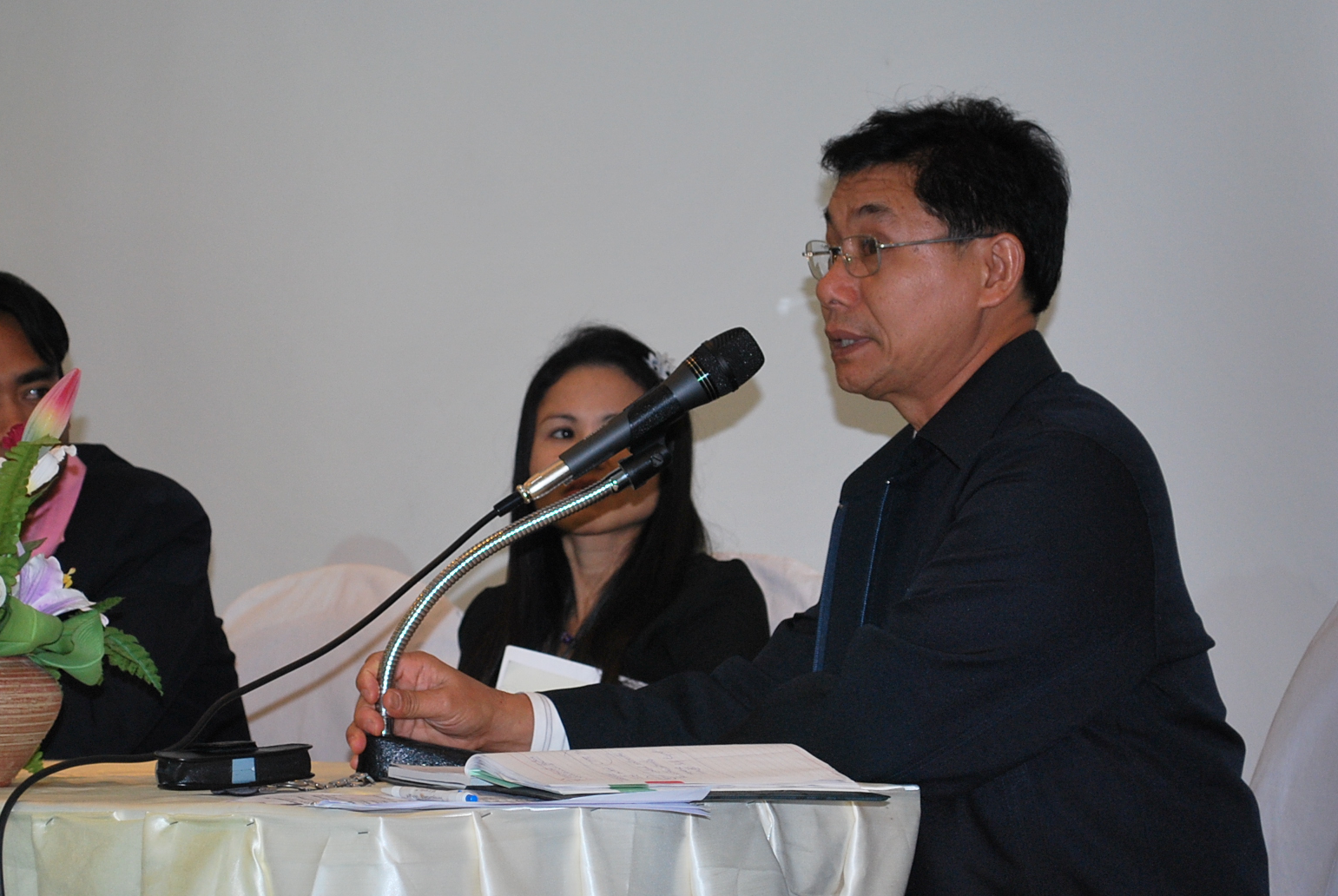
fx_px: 3857
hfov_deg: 19.7
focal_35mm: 104
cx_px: 515
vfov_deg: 13.3
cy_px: 438
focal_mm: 55
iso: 400
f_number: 5.6
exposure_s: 1/25
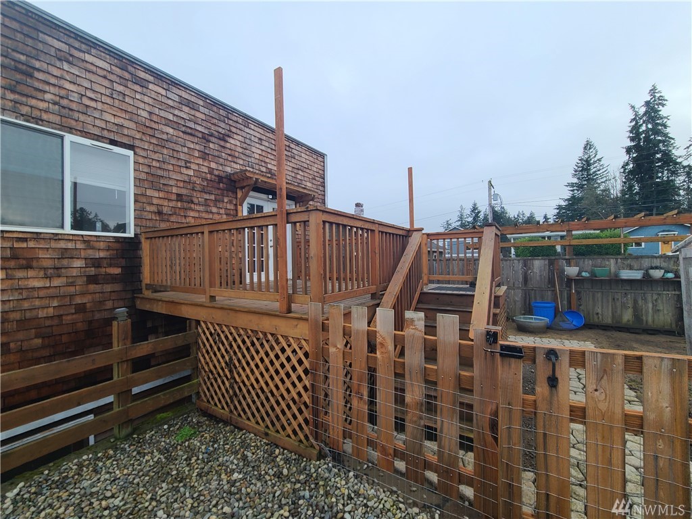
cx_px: 346
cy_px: 260
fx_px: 260
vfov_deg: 89.9
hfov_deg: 106.2
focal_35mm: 13
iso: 50
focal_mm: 2.2
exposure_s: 1/339
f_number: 2.2
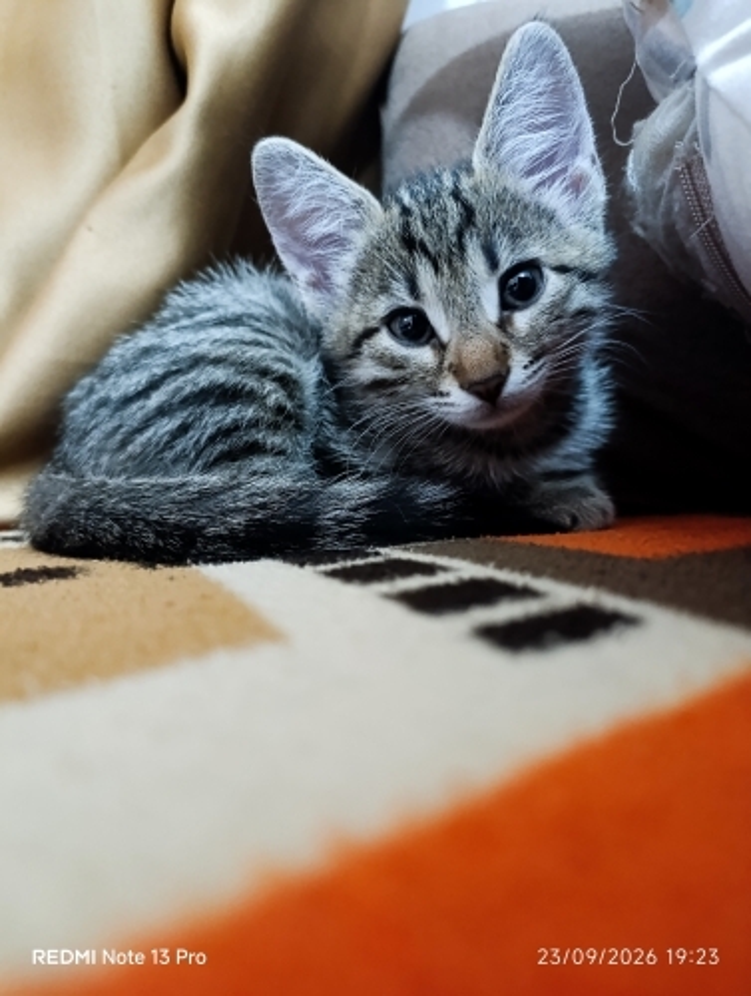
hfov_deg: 59.0
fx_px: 663
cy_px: 498
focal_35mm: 23
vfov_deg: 73.8
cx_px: 376
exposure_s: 1/16.7
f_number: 1.6
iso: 10000
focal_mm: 6.14
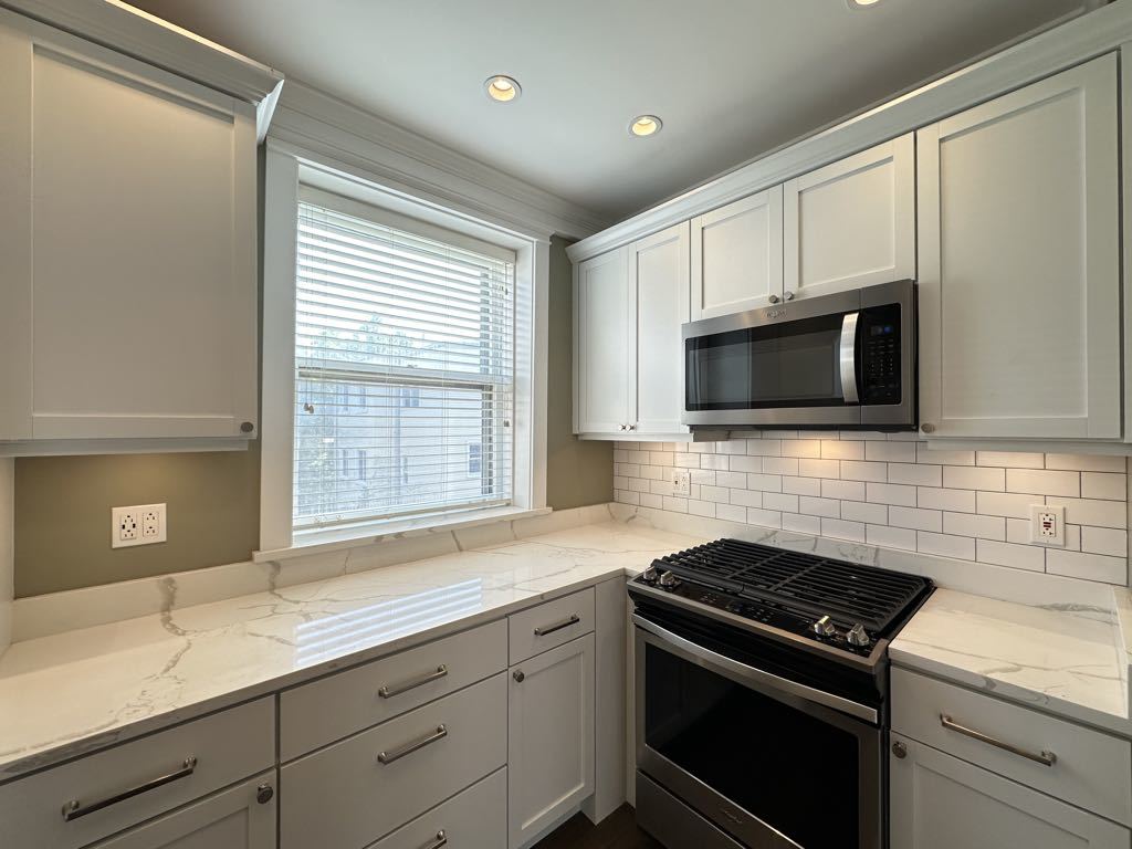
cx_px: 566
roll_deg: -0.2
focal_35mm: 14
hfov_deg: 102.1
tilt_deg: +1.2
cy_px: 424
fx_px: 458
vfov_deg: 85.7
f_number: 2.2
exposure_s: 1/120
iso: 80
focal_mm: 2.22
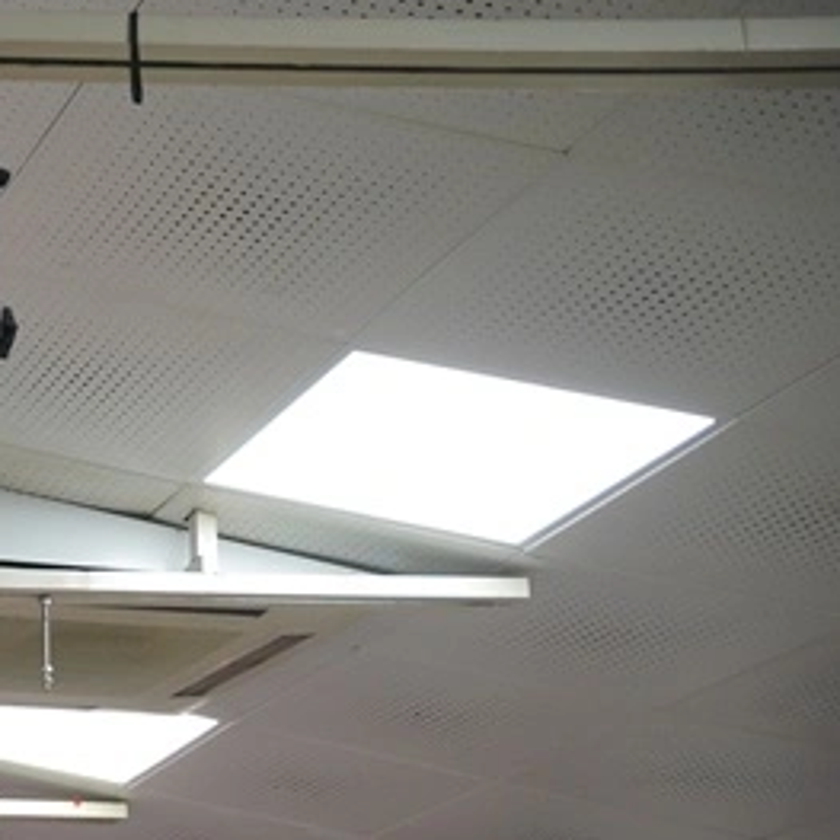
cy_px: 1185
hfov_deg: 14.5
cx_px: -984
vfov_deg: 17.2
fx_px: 2553
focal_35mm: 93
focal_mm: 24
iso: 800
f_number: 2.8
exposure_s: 1/200
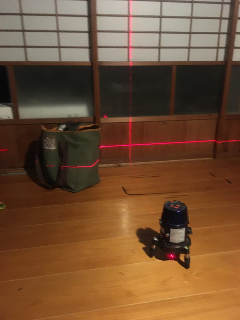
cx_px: 120
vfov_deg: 61.7
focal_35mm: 29
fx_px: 268
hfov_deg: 48.2
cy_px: 160
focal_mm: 4.15
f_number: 2.2
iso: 500
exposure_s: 1/15
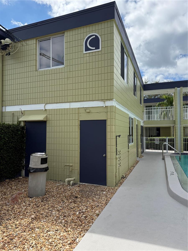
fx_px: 174
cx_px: 94
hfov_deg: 56.8
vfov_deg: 71.6
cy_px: 126
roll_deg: +0.2
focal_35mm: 24
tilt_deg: +2.8
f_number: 1.78
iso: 100
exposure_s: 1/6711
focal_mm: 6.76
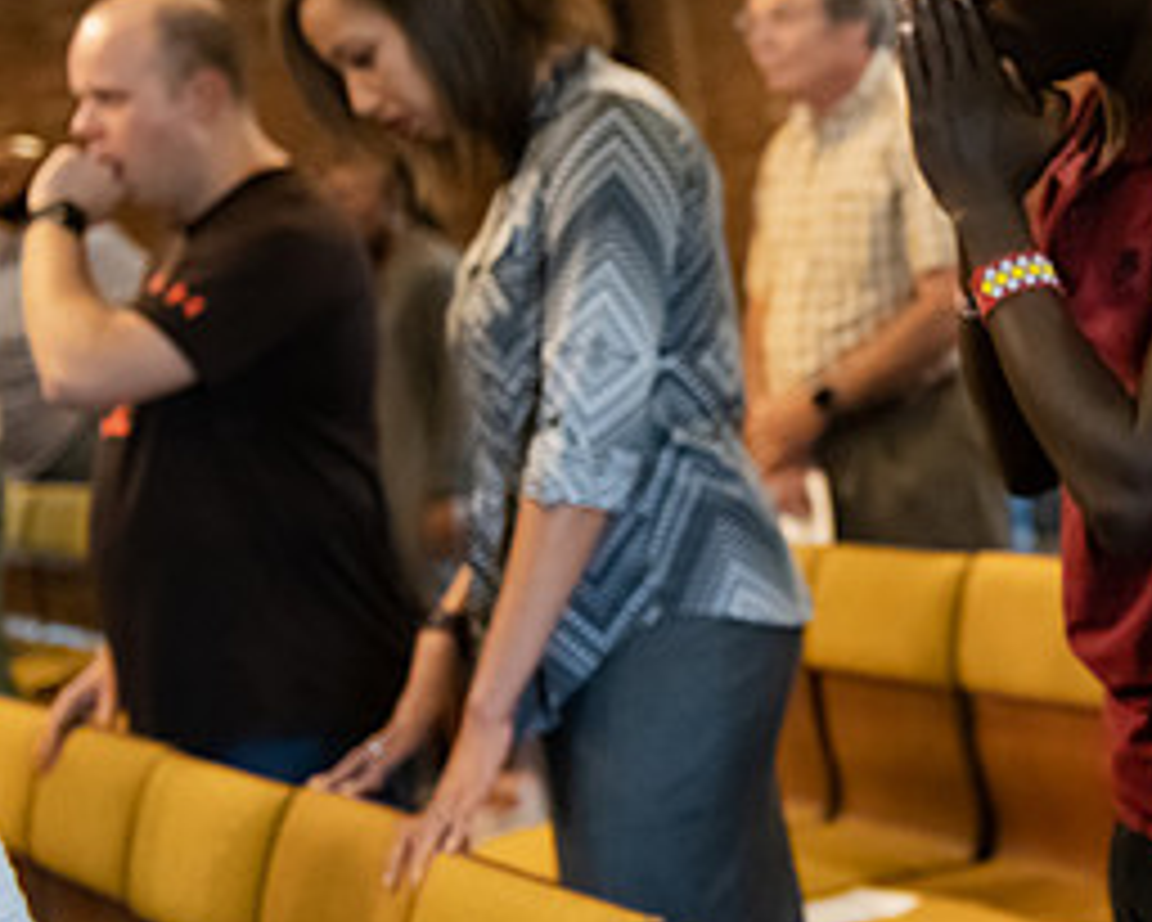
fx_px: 2899
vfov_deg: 17.9
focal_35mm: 85
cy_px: 196
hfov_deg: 21.3
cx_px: 1264
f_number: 2.8
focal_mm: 40
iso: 4000
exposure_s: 1/125
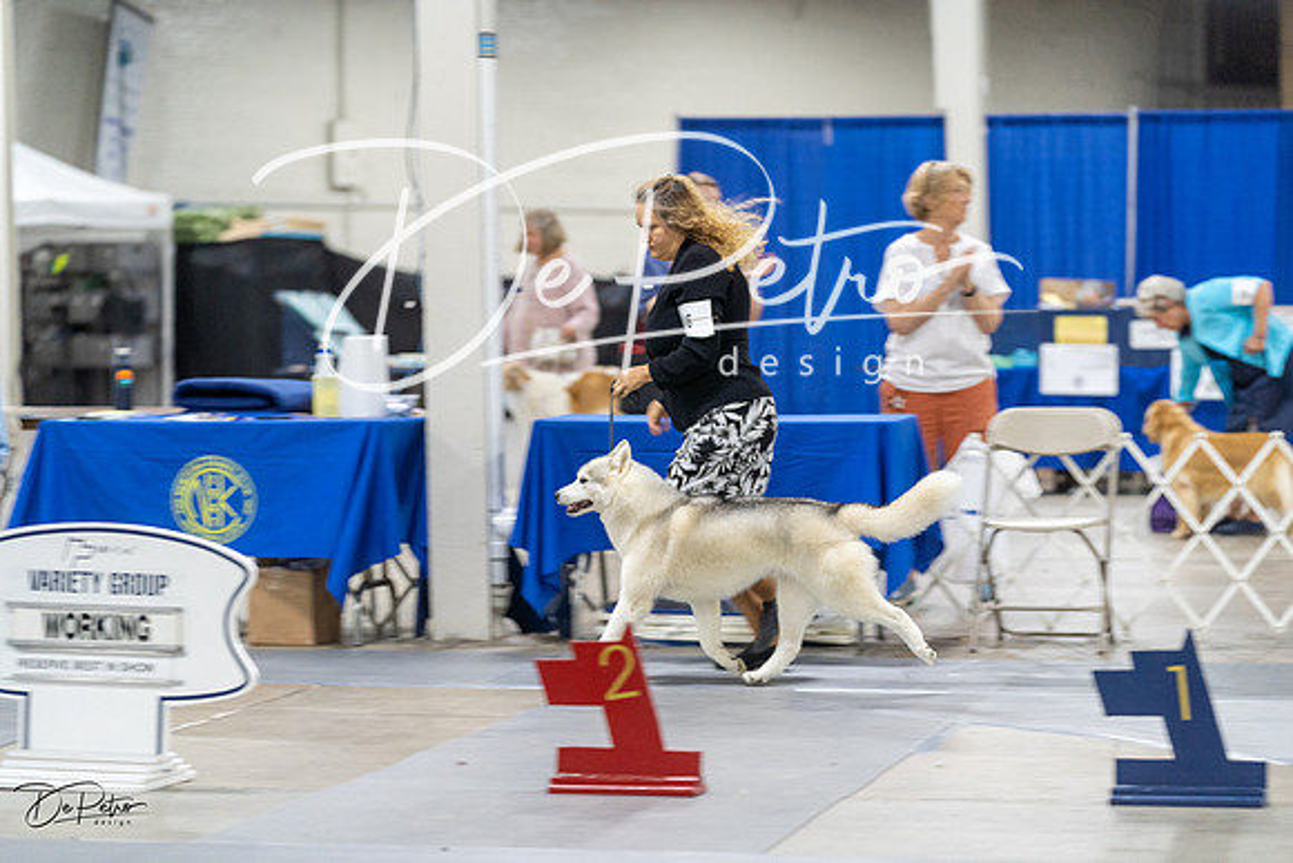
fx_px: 4239
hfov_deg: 17.3
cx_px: 646
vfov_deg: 11.6
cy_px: 432
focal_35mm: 118
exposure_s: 1/160
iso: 2000
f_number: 2.8
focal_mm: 118
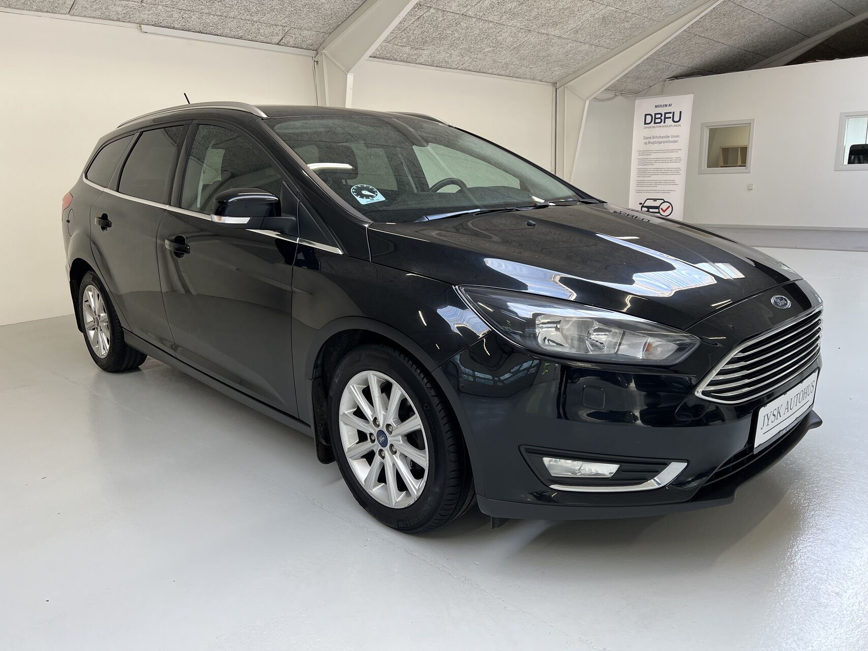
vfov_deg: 53.1
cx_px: 434
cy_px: 326
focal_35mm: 26
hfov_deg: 67.3
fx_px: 652
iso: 64
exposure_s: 1/100
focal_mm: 5.7
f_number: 1.5
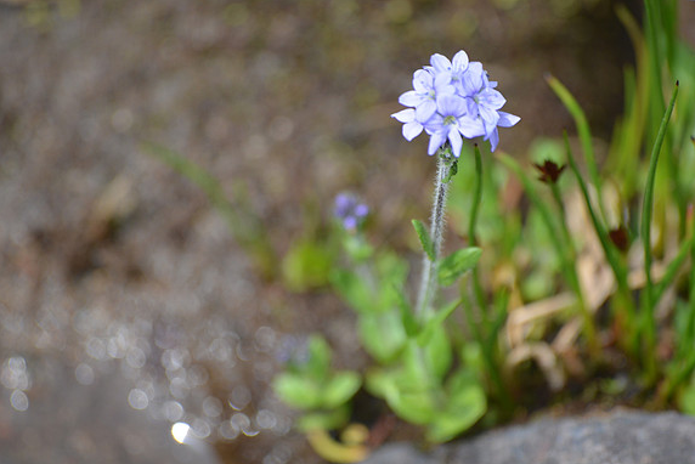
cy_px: 232
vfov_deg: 3.0
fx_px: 8788
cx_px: 351
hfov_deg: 4.5
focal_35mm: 455
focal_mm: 300
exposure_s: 1/1000
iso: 450
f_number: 5.6
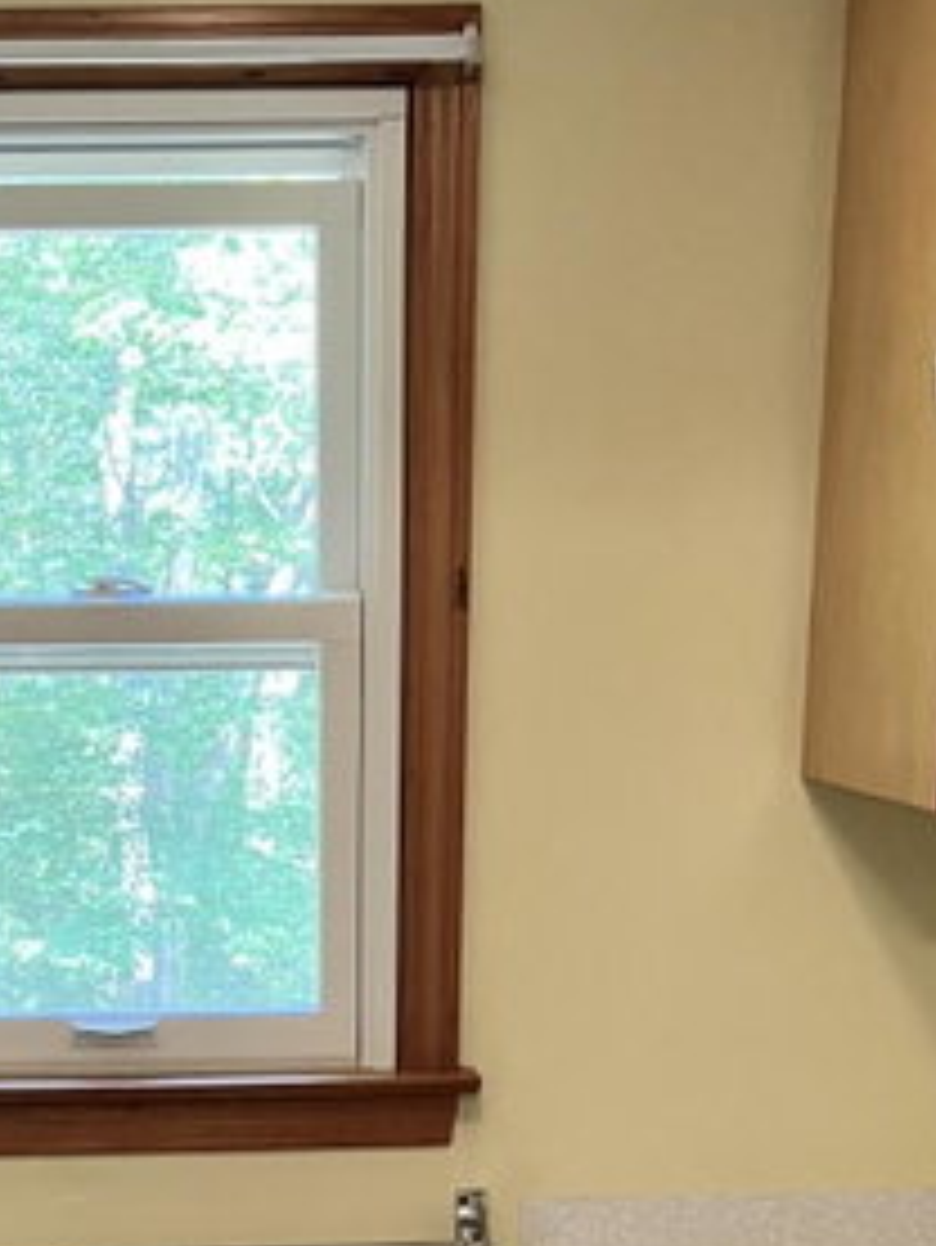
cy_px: 1525
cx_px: 230
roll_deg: +1.4
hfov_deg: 20.3
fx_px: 2594
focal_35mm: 72
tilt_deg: -17.6
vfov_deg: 24.3
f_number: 1.5
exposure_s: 1/60
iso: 250
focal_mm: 5.7
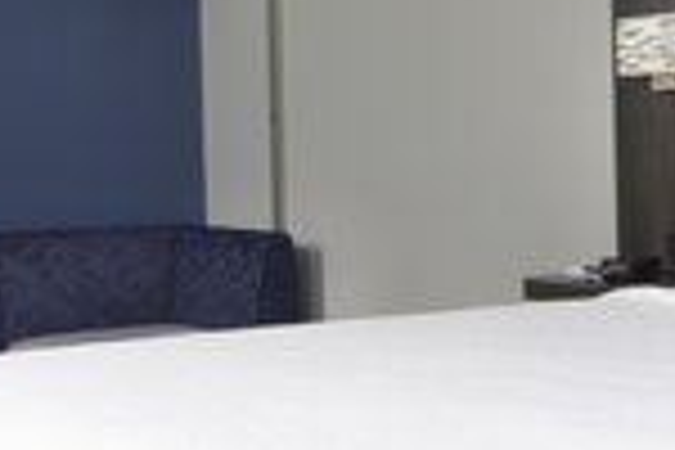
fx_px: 1200
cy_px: 734
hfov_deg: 29.3
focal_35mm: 64
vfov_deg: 18.1
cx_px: 680
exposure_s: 1/60
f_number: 11
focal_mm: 12
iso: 100
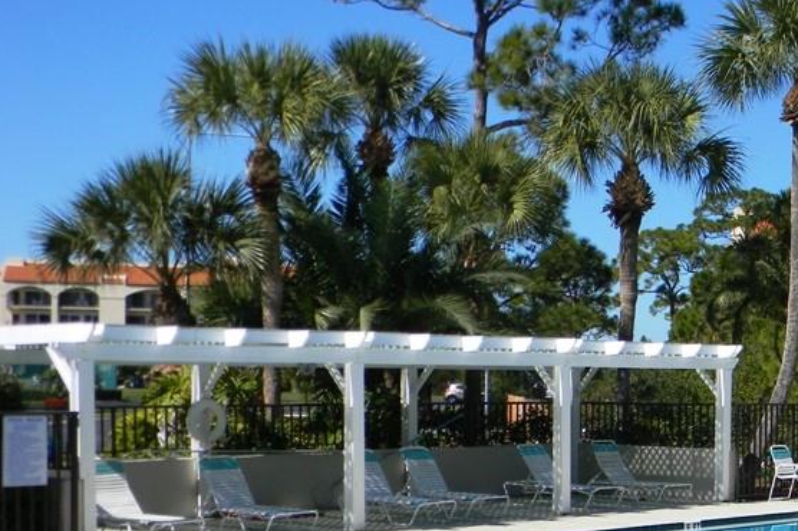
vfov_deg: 19.5
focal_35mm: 69
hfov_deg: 28.1
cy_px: 410
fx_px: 1529
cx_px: 732
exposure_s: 1/310
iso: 80
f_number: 7.4
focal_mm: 6.4
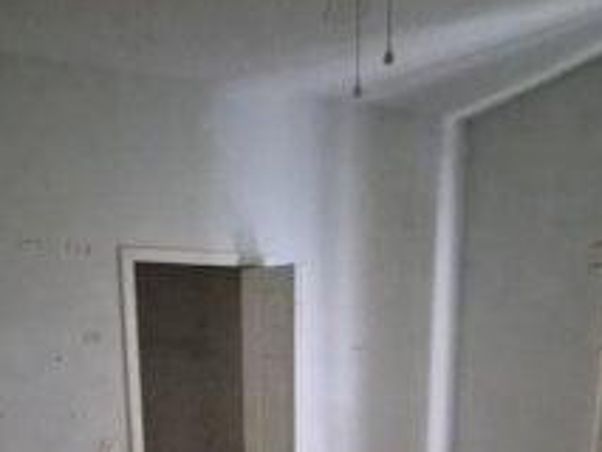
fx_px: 679
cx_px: 294
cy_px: 531
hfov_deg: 47.8
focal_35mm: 39
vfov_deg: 31.4
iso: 1250
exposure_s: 1/40
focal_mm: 1.7
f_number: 2.2
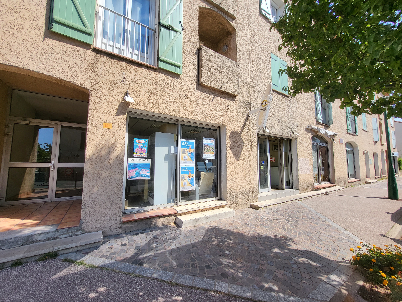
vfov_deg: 89.9
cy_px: 151
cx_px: 201
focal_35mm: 13
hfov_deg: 106.2
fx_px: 151
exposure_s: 1/765
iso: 32
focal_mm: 1.74
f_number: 2.2
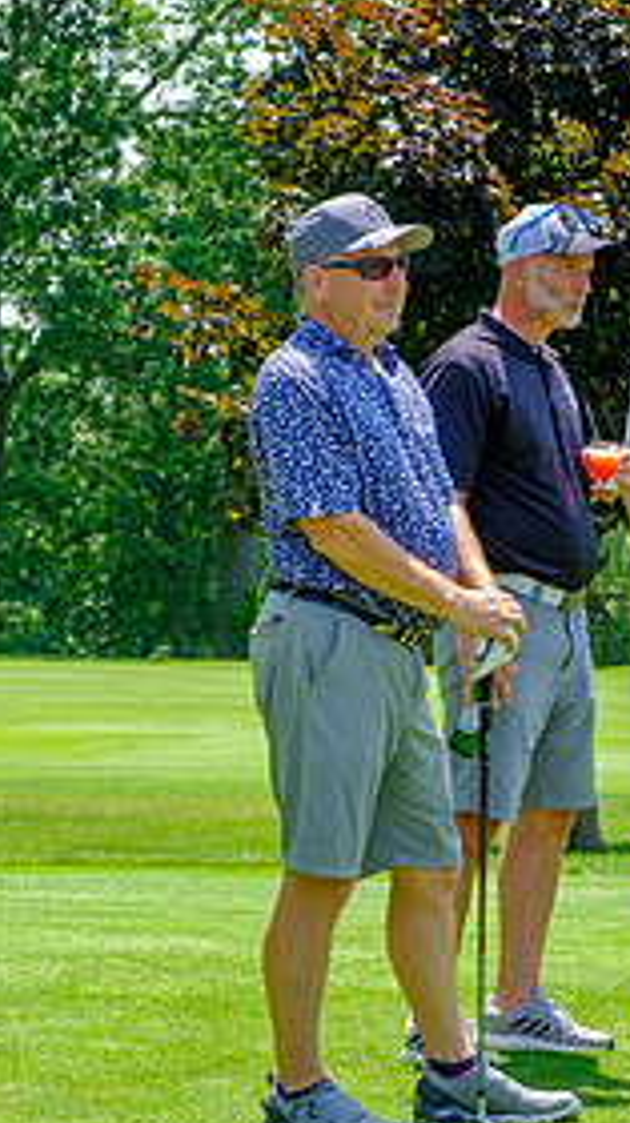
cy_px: 608
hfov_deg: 8.6
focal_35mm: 139
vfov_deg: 15.5
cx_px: 819
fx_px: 4138
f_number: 5
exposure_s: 1/500
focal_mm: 42.5
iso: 200
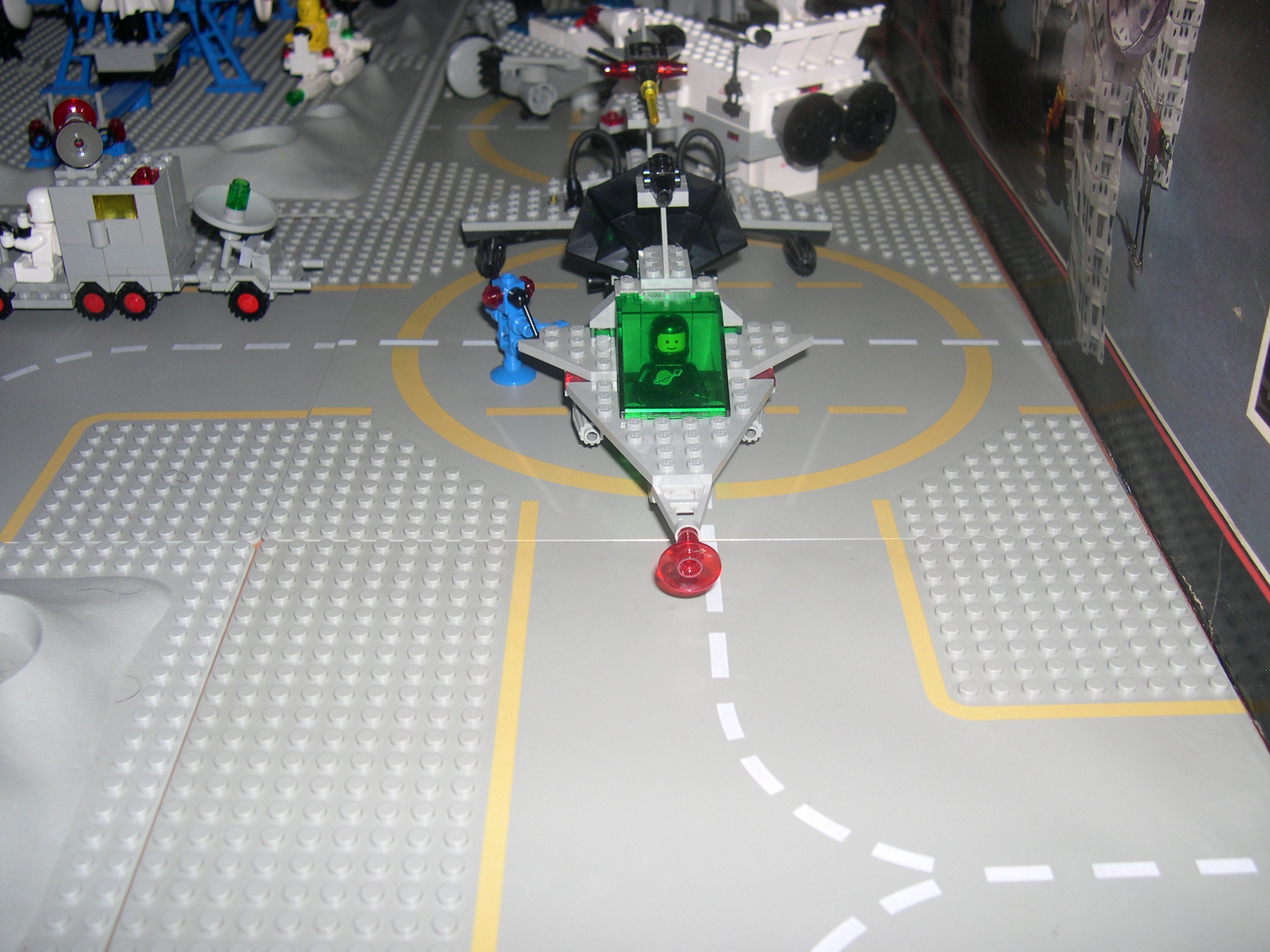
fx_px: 1394
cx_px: 635
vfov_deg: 37.7
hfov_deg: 49.0
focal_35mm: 38
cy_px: 476
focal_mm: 8
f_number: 2.8
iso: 100
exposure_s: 1/60
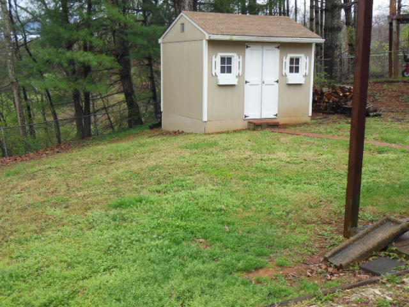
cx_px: 204
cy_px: 154
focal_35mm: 43
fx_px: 508
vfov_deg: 33.6
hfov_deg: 43.9
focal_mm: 7.7
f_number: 3.8
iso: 125
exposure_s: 1/125
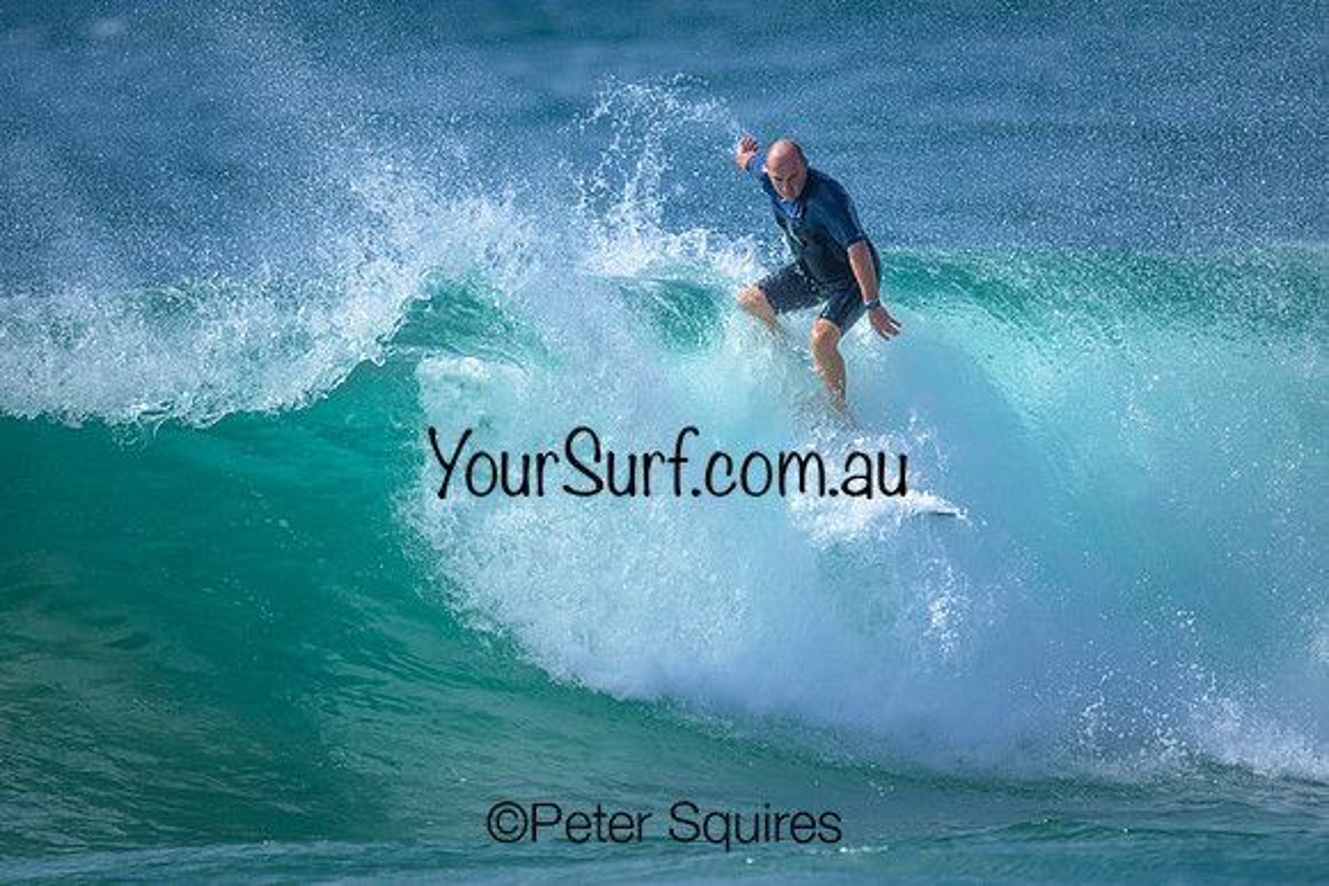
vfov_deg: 1.3
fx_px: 40580
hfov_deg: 1.9
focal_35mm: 1099
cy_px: 365
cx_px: 634
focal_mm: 800
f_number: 6.3
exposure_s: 1/2000
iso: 220
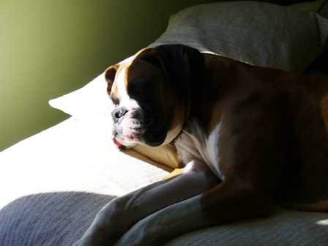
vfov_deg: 21.3
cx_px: 164
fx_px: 654
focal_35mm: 69
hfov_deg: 28.2
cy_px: 123
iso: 80
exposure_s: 1/250
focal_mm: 11.4
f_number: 3.2
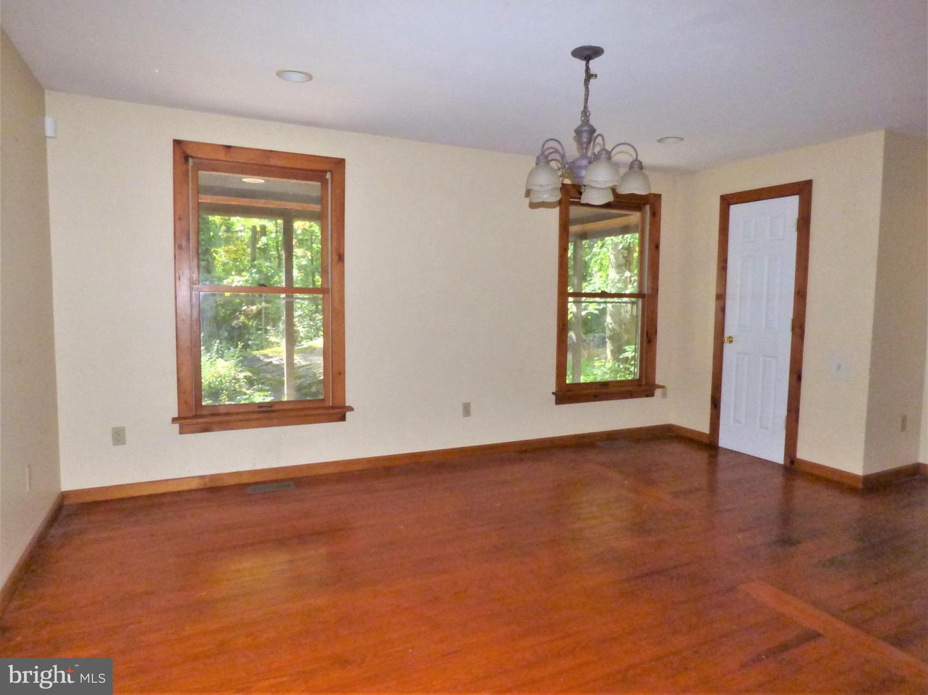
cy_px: 348
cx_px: 464
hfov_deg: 81.8
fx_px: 536
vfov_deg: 65.9
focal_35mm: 20
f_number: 7.1
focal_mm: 3.58
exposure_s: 1/60
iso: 800
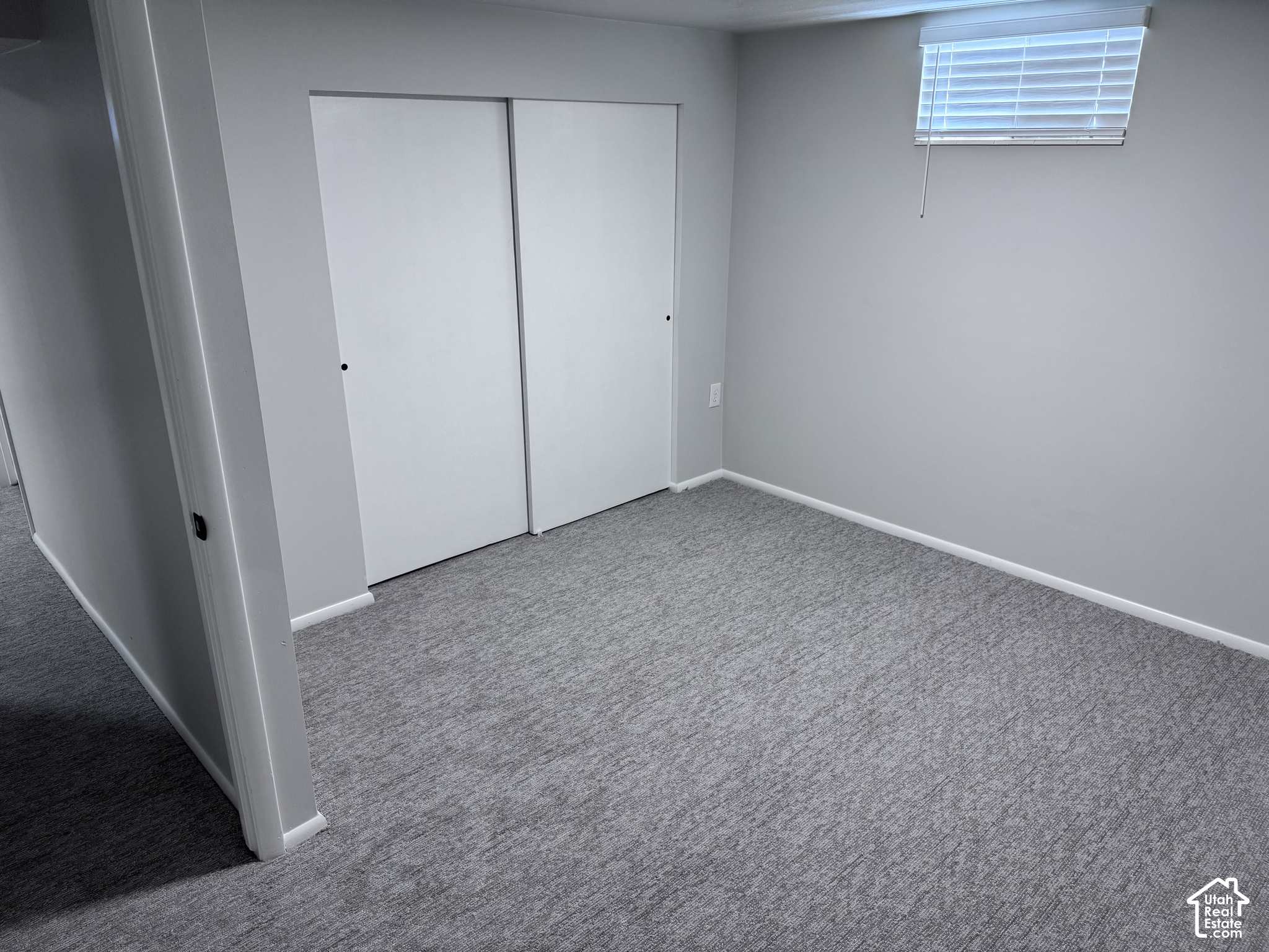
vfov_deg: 56.8
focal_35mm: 24
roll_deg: -0.3
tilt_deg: -20.3
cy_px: 476
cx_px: 634
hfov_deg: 71.6
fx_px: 880
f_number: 1.78
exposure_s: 1/60
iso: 125
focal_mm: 6.76
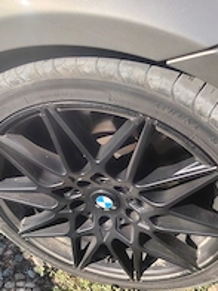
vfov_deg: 37.6
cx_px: 83
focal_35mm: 49
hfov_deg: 29.6
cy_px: 232
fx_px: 411
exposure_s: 1/679
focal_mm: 5.25
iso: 100
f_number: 1.75
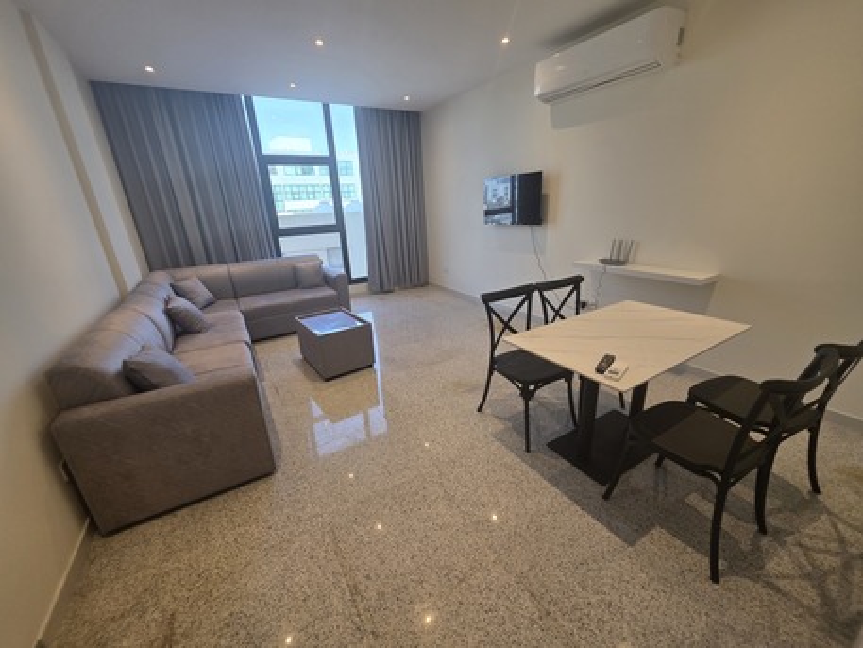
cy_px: 324
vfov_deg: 89.9
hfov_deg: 106.2
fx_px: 324
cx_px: 432
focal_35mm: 13
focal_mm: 2.2
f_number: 1.9
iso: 80
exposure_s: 1/100
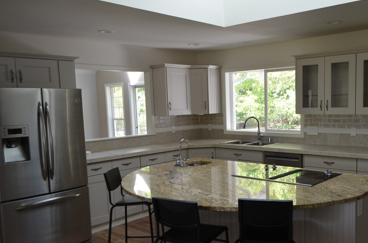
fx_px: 347
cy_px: 139
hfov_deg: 55.3
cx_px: 229
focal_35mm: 34
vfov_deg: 38.6
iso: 400
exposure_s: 1/90
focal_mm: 18
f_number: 4.8
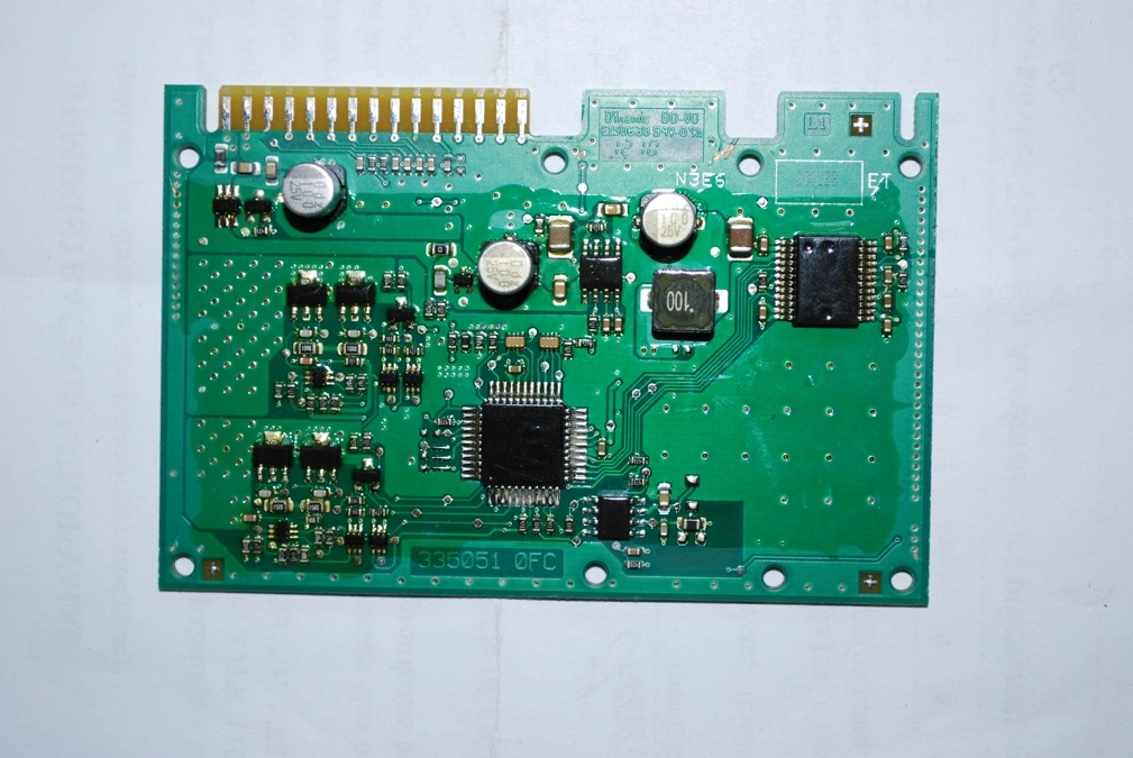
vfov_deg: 19.8
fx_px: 2174
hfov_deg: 29.2
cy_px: 379
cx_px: 566
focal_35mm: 69
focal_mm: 46
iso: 200
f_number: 5.3
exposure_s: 1/60
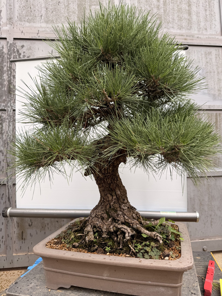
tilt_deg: +3.5
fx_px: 205
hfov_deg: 56.8
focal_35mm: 24
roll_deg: +1.0
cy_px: 148
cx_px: 111
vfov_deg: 71.6
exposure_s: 1/772
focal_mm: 6.76
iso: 80
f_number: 1.78
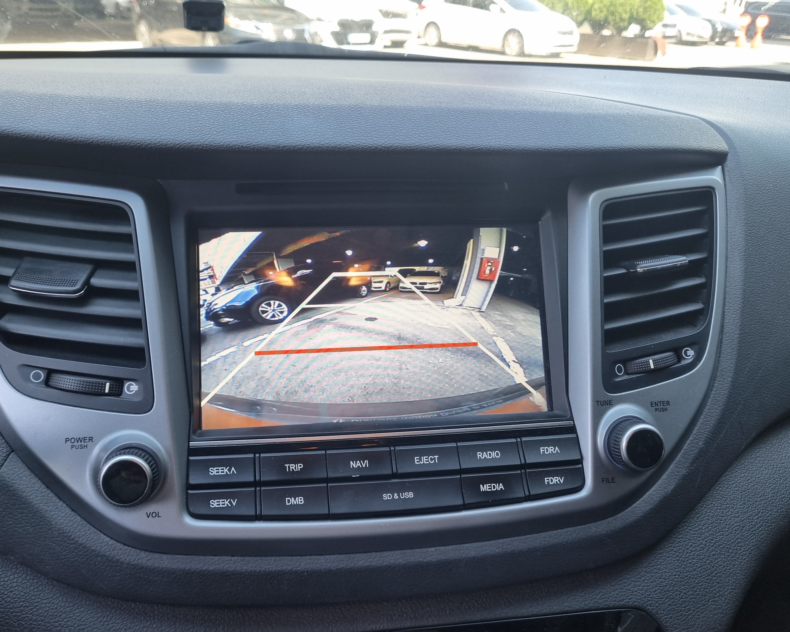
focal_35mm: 28
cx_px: 366
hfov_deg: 62.1
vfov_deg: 51.5
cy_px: 307
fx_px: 655
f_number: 1.8
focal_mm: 5.4
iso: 64
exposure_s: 1/120
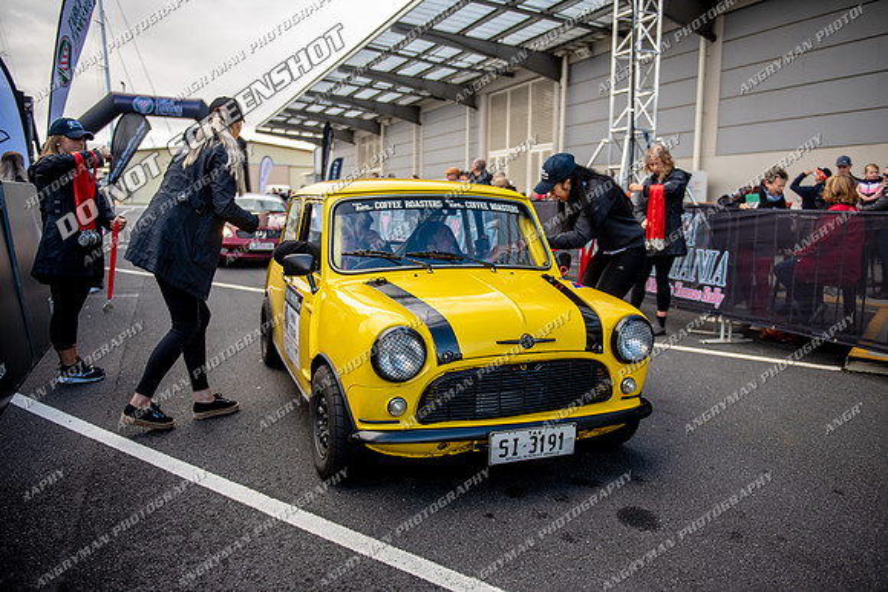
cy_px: 296
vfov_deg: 46.4
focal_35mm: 28
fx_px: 691
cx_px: 444
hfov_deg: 65.5
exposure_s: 1/500
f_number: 2.8
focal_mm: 28
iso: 100
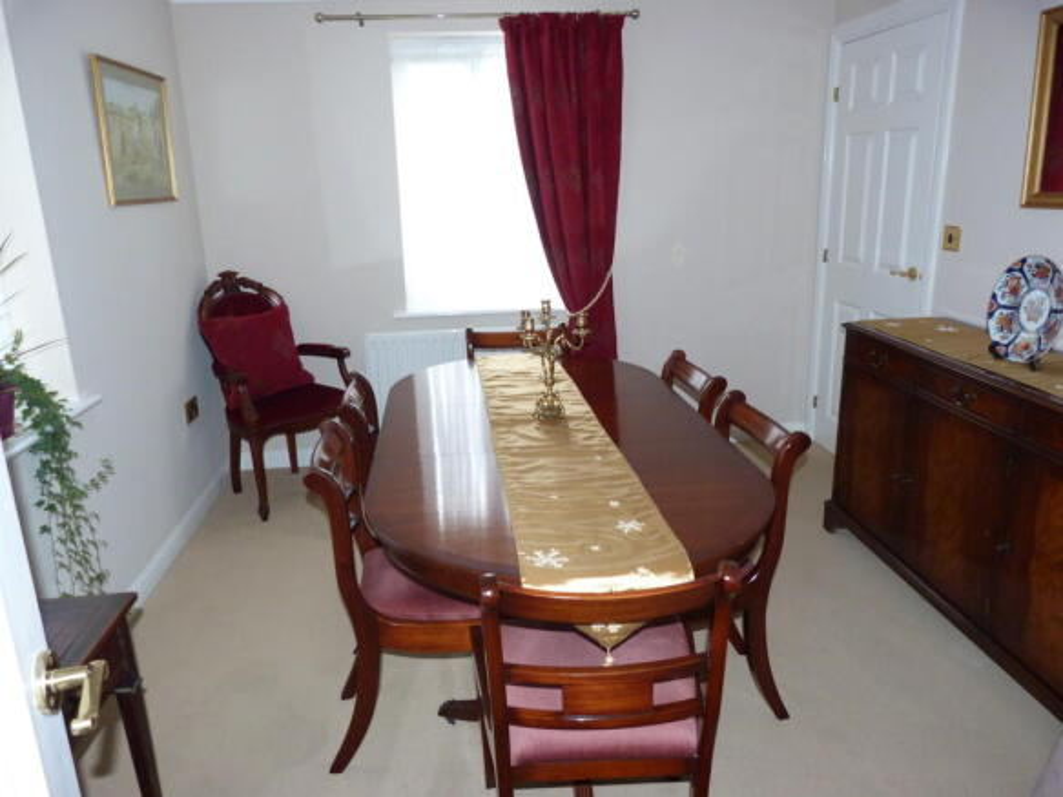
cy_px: 398
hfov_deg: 69.4
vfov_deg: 54.9
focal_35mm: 25
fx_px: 768
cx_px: 532
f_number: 2.8
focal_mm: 4.5
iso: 250
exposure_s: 1/60
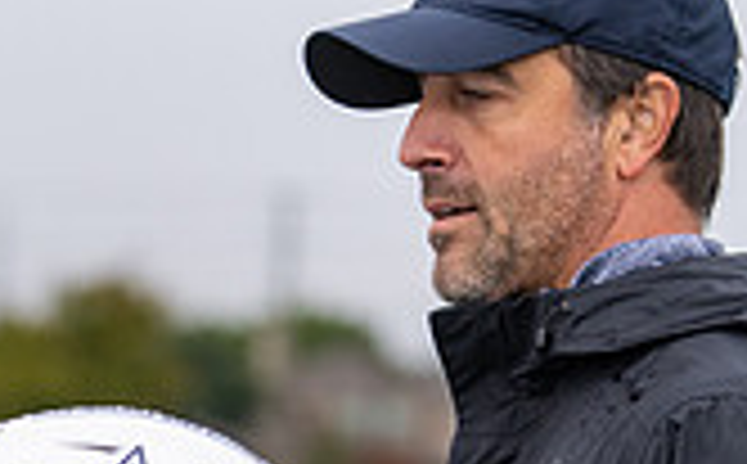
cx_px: -270
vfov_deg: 3.7
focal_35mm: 350
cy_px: 818
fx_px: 7111
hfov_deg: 6.0
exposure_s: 1/1250
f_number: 3.5
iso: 250
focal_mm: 98
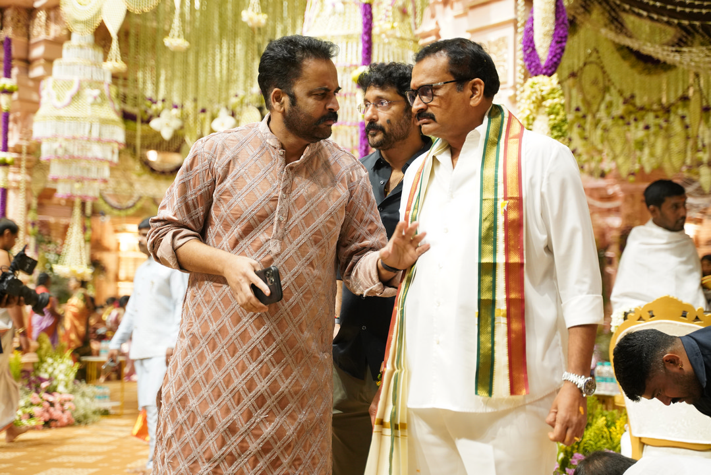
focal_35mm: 56
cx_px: 356
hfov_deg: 35.6
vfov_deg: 24.2
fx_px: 1106
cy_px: 238
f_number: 2.8
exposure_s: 1/200
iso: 2500
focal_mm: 56
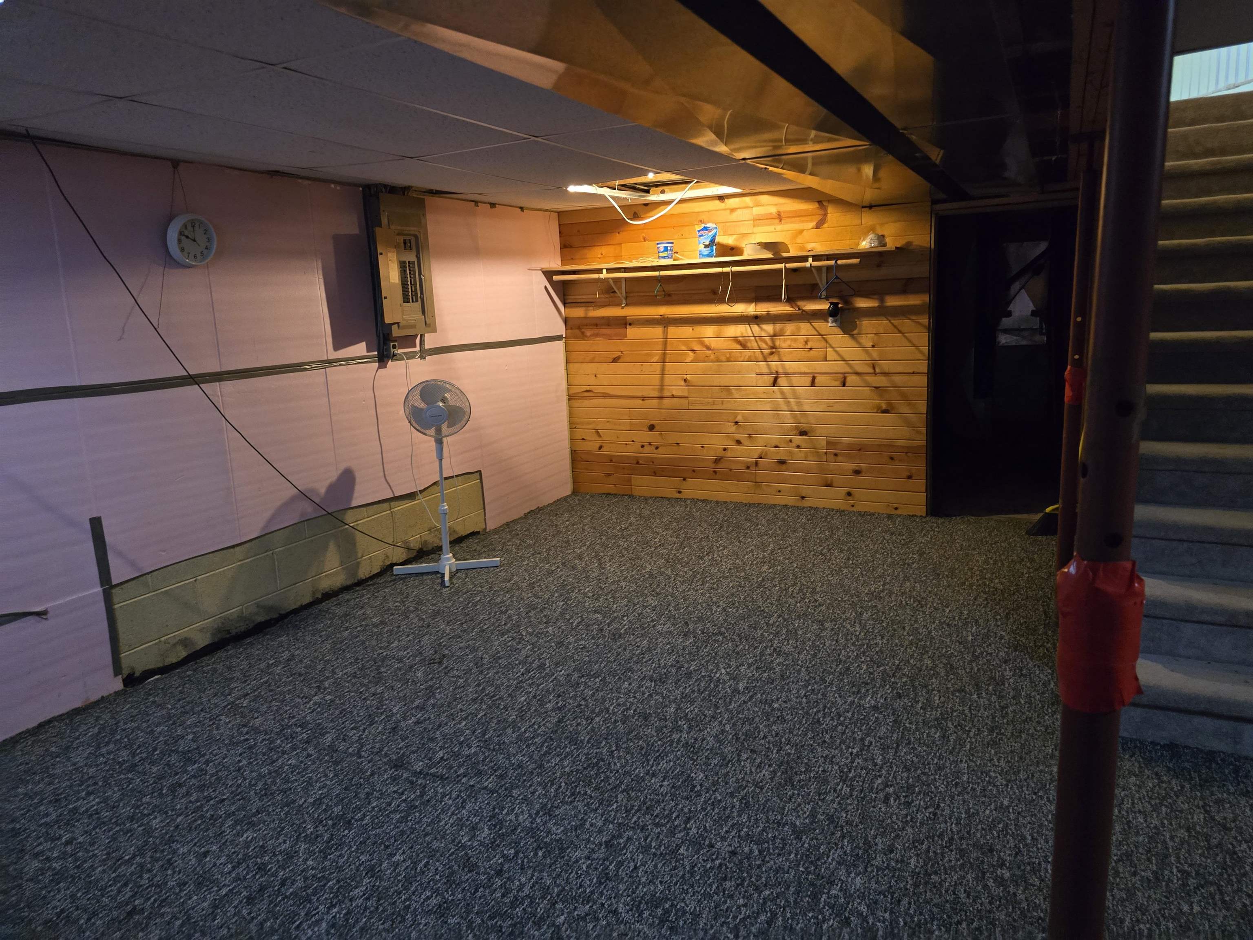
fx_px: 833
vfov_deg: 58.9
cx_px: 626
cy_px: 470
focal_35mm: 23
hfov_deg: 73.9
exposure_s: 1/60
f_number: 1.7
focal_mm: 6.3
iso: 1600
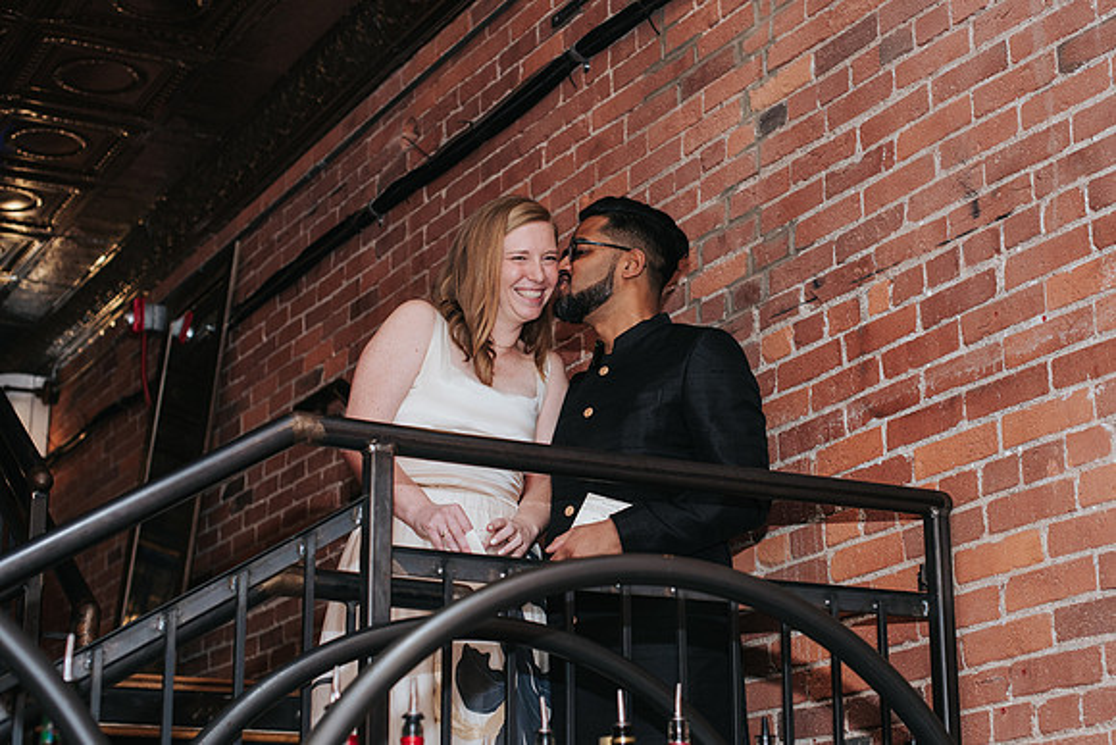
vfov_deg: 21.6
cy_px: 345
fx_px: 1955
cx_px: 659
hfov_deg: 31.8
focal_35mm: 63
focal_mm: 50
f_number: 3.2
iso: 800
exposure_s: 1/200
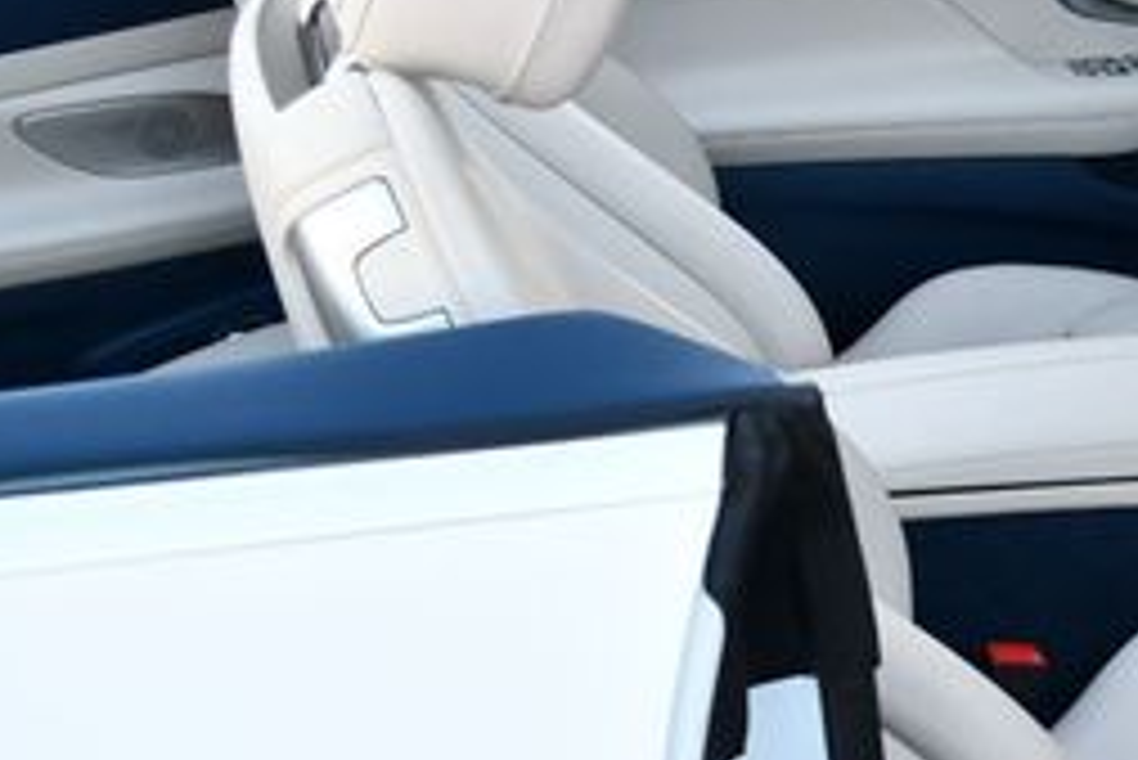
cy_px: 499
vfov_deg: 15.0
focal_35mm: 91
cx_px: 1394
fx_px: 2878
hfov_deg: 20.8
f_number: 4
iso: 400
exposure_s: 1/250
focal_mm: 18
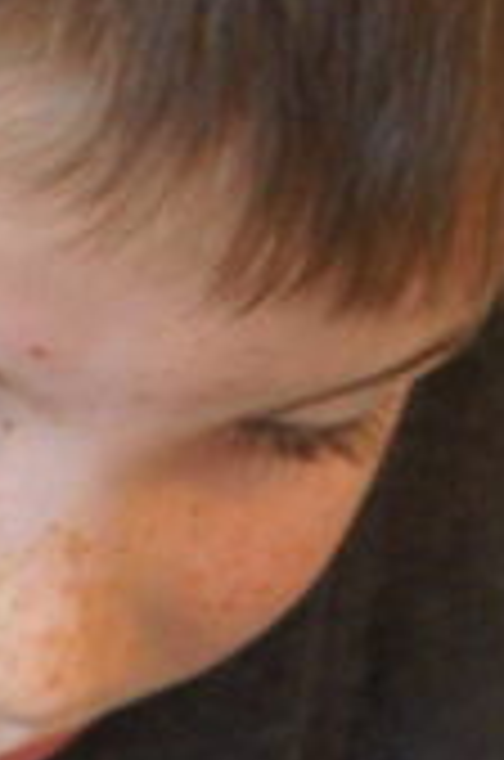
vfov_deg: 6.3
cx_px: -430
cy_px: 1381
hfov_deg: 4.2
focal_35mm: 319
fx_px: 6727
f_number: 4.5
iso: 1600
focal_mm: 35
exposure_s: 1/60
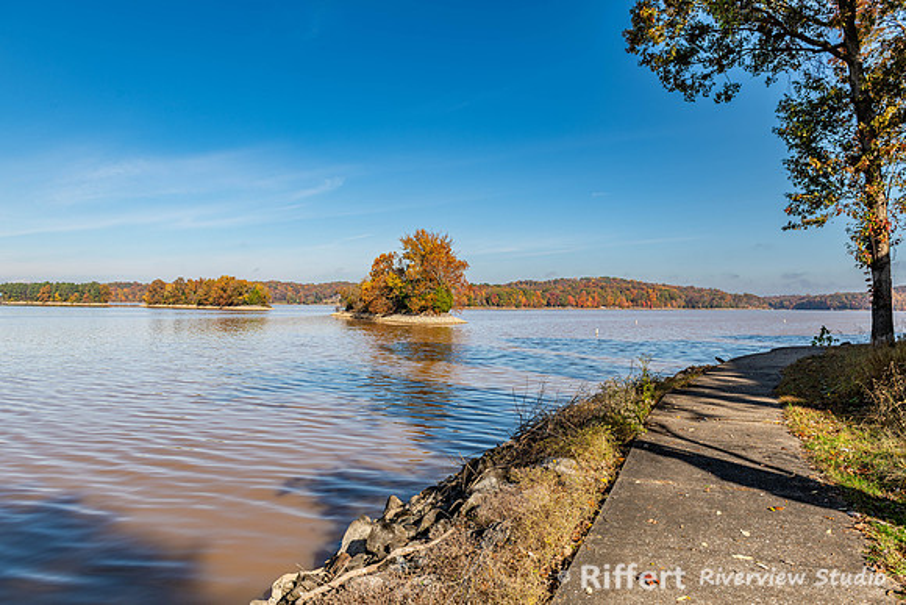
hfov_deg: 73.4
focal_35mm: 24
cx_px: 453
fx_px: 608
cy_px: 302
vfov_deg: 52.9
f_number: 8
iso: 64
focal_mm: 24
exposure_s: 1/160
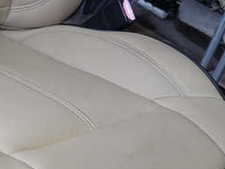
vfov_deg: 18.6
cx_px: -1
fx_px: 507
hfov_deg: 23.9
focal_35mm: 78
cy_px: 152
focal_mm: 5.79
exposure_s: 1/60
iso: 160
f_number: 2.4
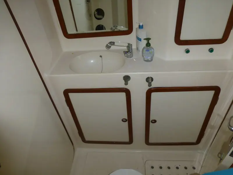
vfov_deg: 56.8
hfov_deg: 71.6
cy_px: 88
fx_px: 162
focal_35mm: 24
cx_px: 116
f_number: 3.3
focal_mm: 4.3
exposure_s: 1/60
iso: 100
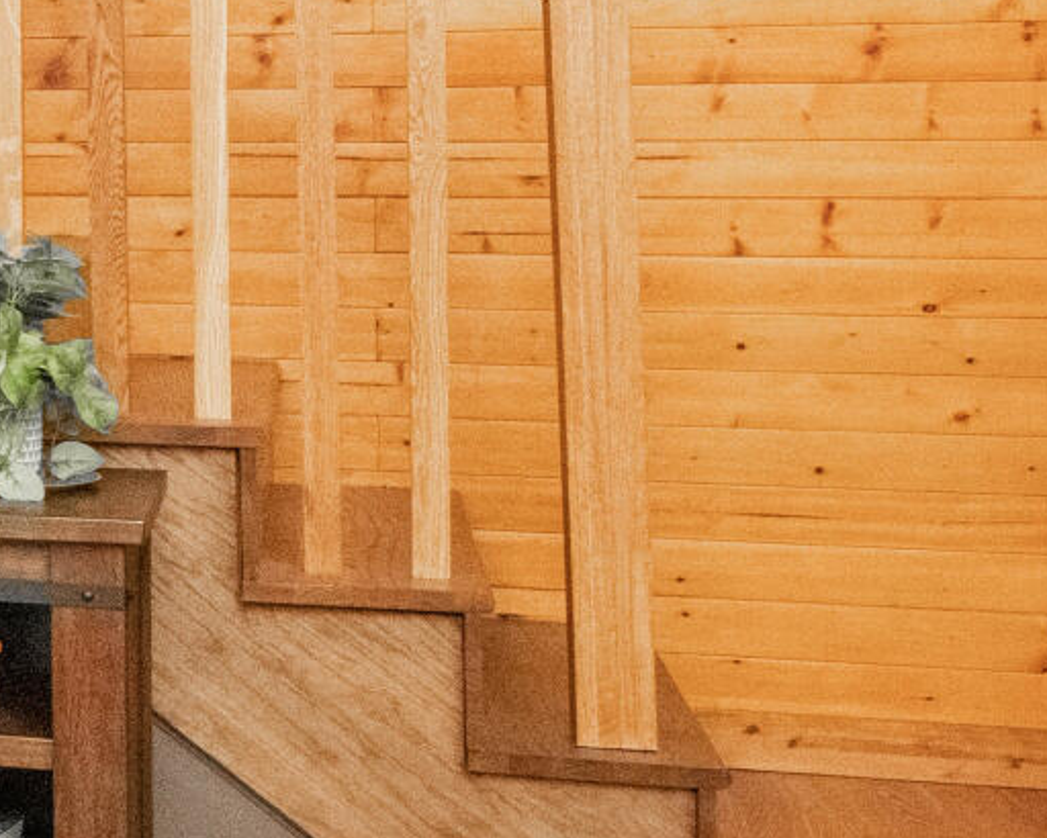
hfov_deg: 16.2
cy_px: 88
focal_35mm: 88
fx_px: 2728
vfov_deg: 17.2
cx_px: -1110
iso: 500
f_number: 9
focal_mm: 16
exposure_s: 1/30
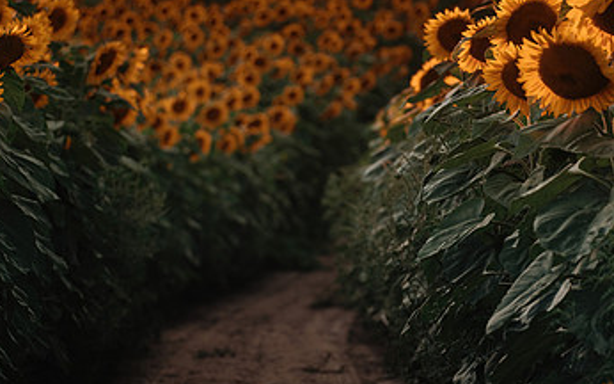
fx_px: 4701
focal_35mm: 281
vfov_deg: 4.7
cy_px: 166
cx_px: 305
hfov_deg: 7.5
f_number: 5.6
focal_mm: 200
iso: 100
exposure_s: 1/40
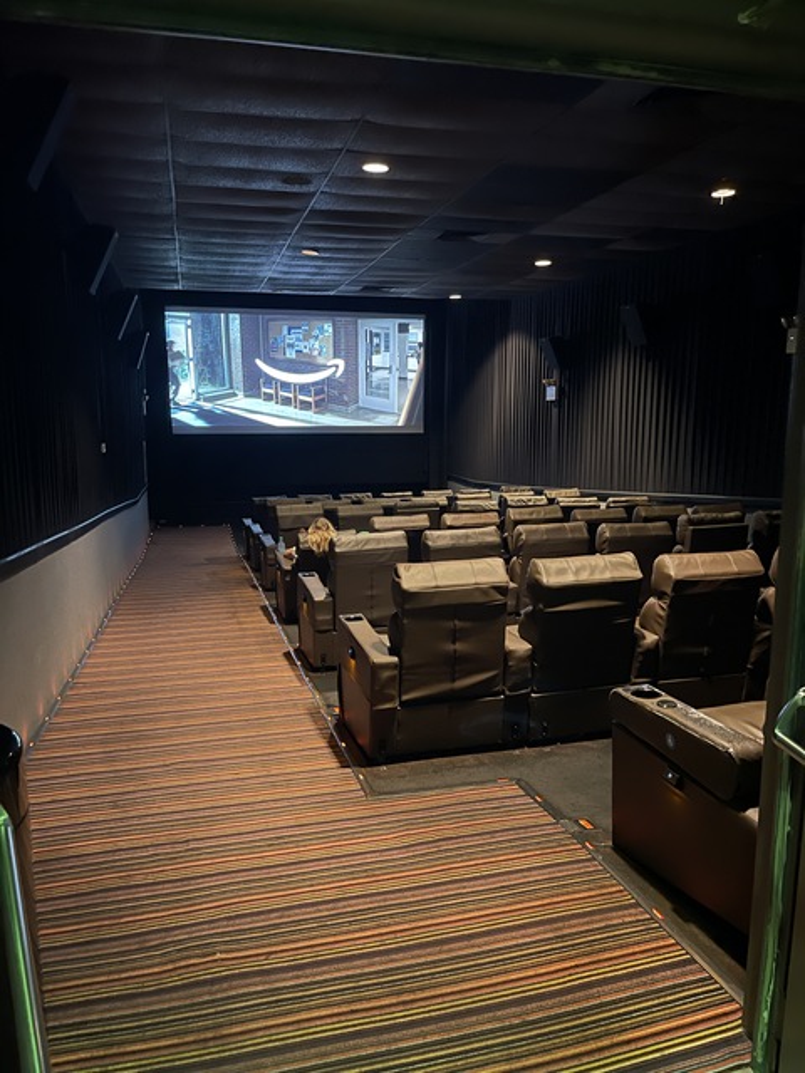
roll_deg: +0.8
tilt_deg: -9.1
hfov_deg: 54.9
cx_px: 402
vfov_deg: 69.4
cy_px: 536
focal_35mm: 25
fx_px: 775
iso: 1250
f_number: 1.6
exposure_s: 1/15
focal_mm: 5.1
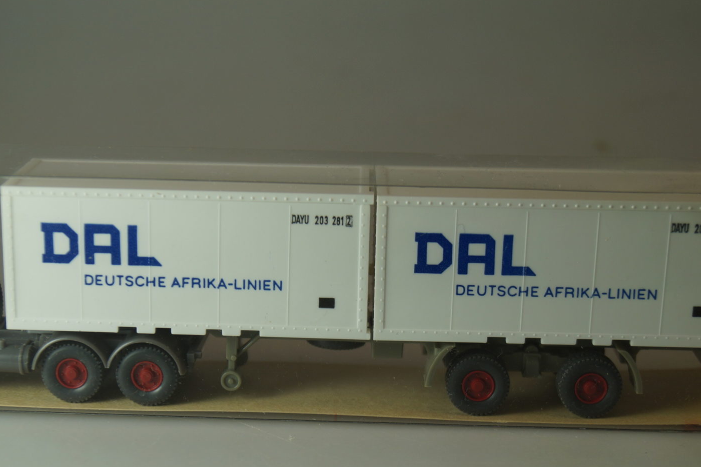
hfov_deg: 26.4
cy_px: 330
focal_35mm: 77
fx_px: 1494
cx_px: 285
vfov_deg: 17.7
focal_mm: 35
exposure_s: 1/200
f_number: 5.6
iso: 100
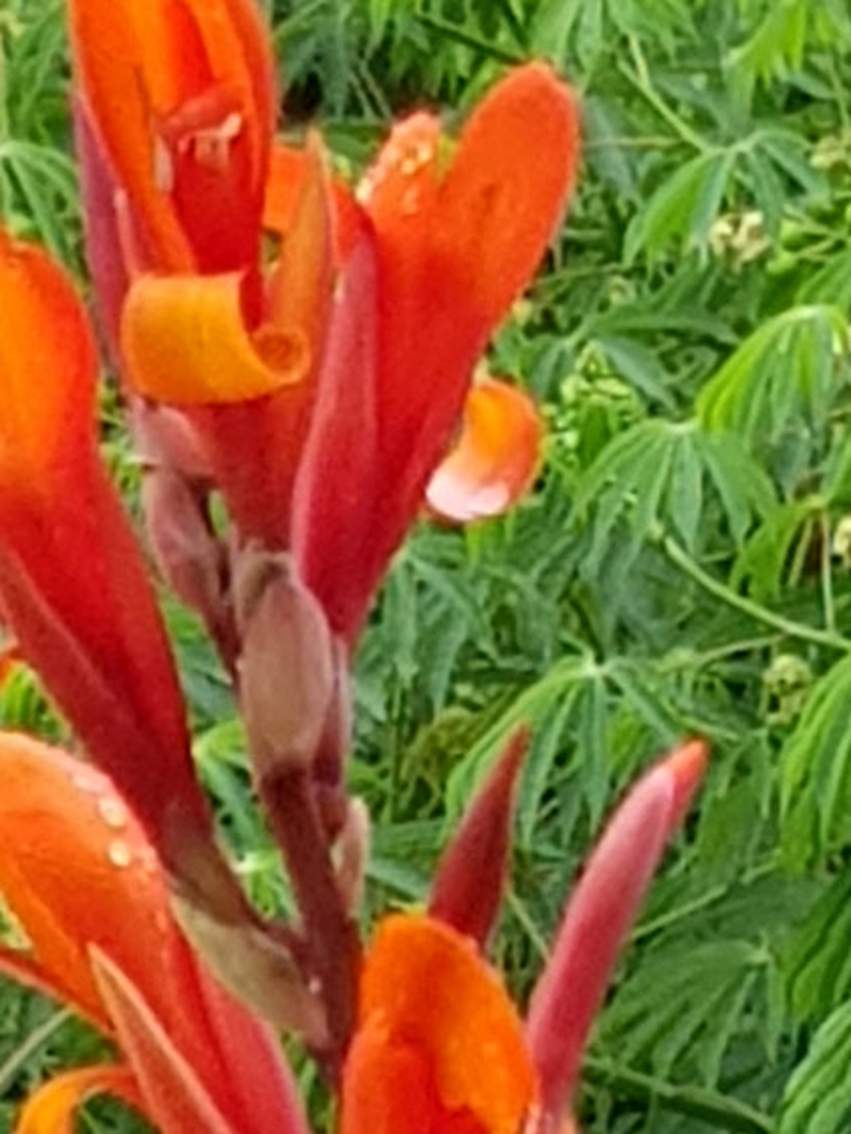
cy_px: 833
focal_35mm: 74
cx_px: 629
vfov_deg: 26.0
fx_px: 2424
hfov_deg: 19.8
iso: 40
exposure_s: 1/325
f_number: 1.7
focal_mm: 4.2
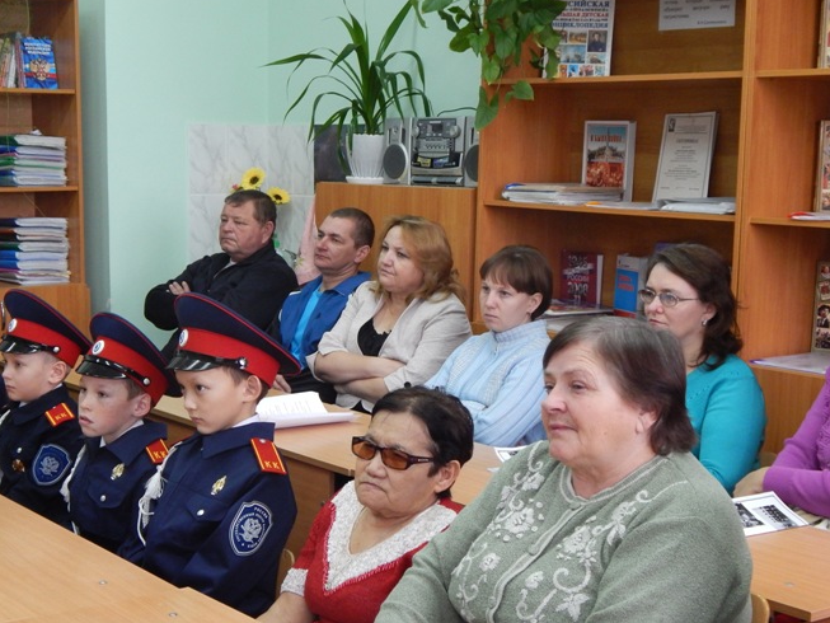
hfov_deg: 32.1
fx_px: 1439
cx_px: 364
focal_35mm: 60
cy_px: 355
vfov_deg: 24.4
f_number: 3.7
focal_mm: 8.6
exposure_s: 1/30
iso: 400
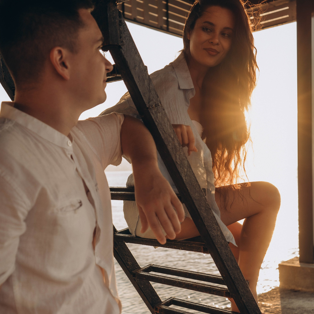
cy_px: 198
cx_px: 155
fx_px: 452
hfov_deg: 38.3
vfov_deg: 38.1
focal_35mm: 44
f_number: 4
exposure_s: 1/500
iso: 500
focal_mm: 34
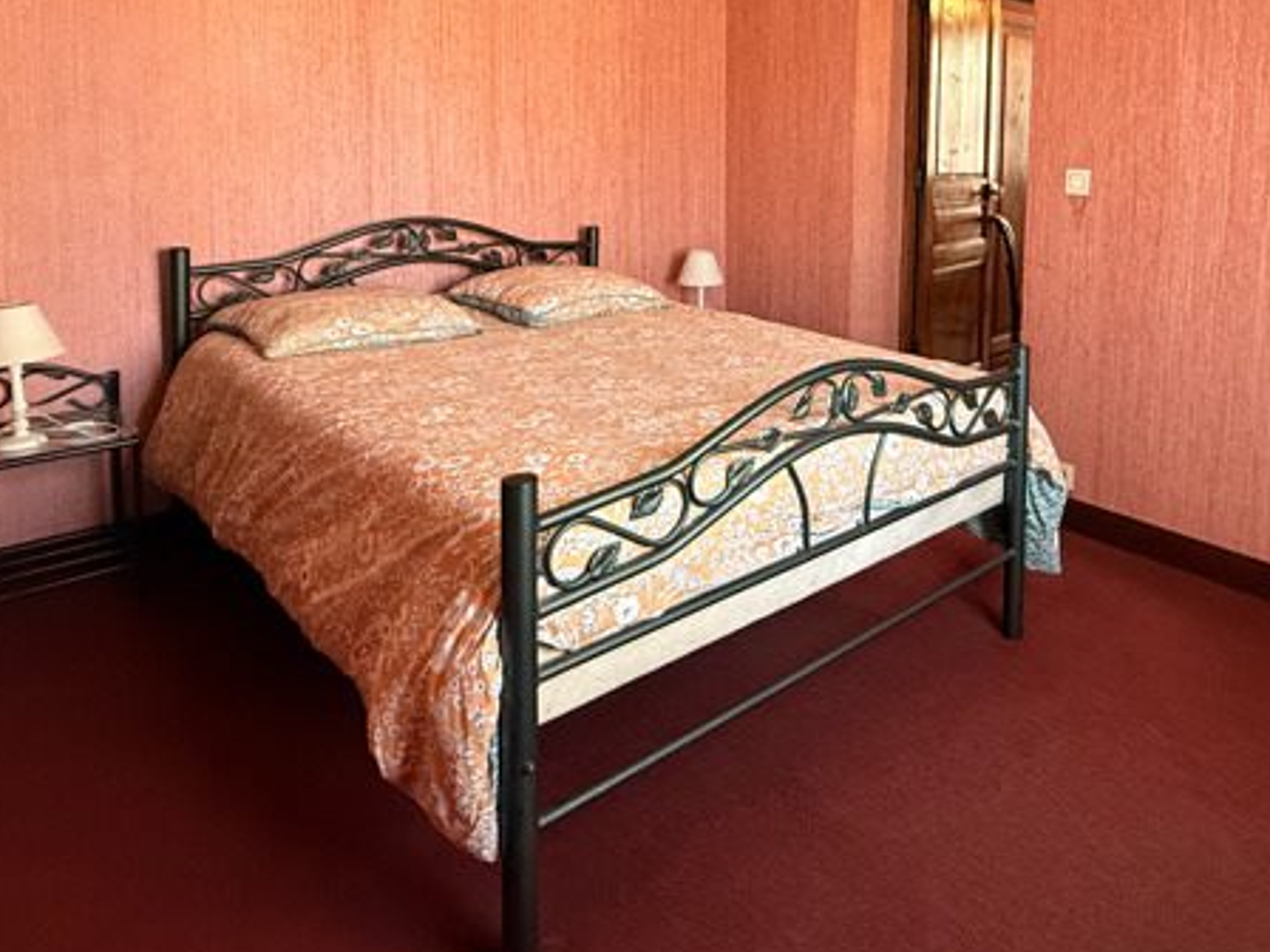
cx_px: 819
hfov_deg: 67.9
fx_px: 917
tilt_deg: -4.0
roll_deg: -1.4
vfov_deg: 51.9
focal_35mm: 25
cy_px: 210
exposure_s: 1/50
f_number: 2.2
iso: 640
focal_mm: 2.22
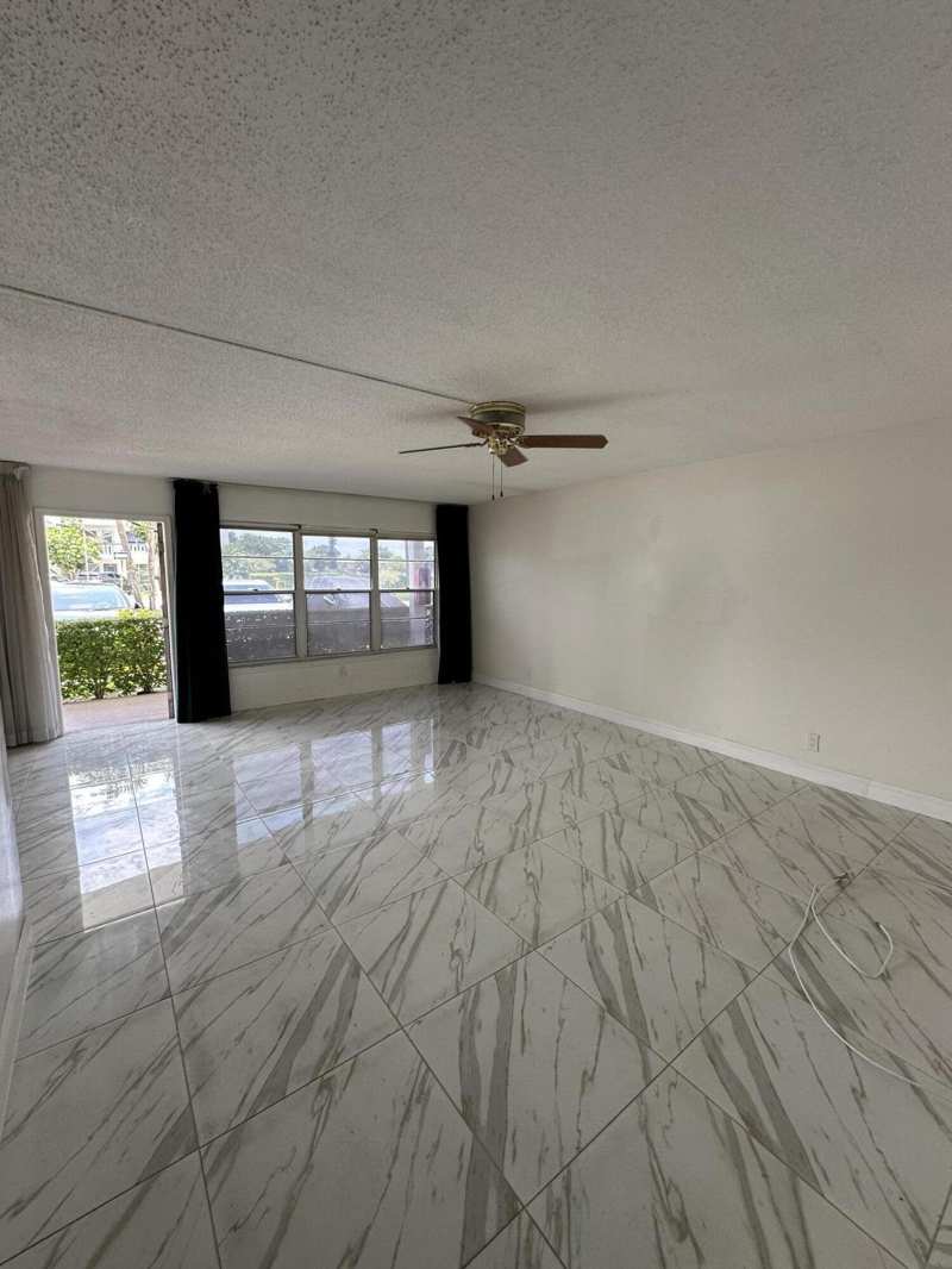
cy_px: 634
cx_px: 476
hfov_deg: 85.7
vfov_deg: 102.1
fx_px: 513
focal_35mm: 14
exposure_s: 1/120
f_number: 2.2
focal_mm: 2.22
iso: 80
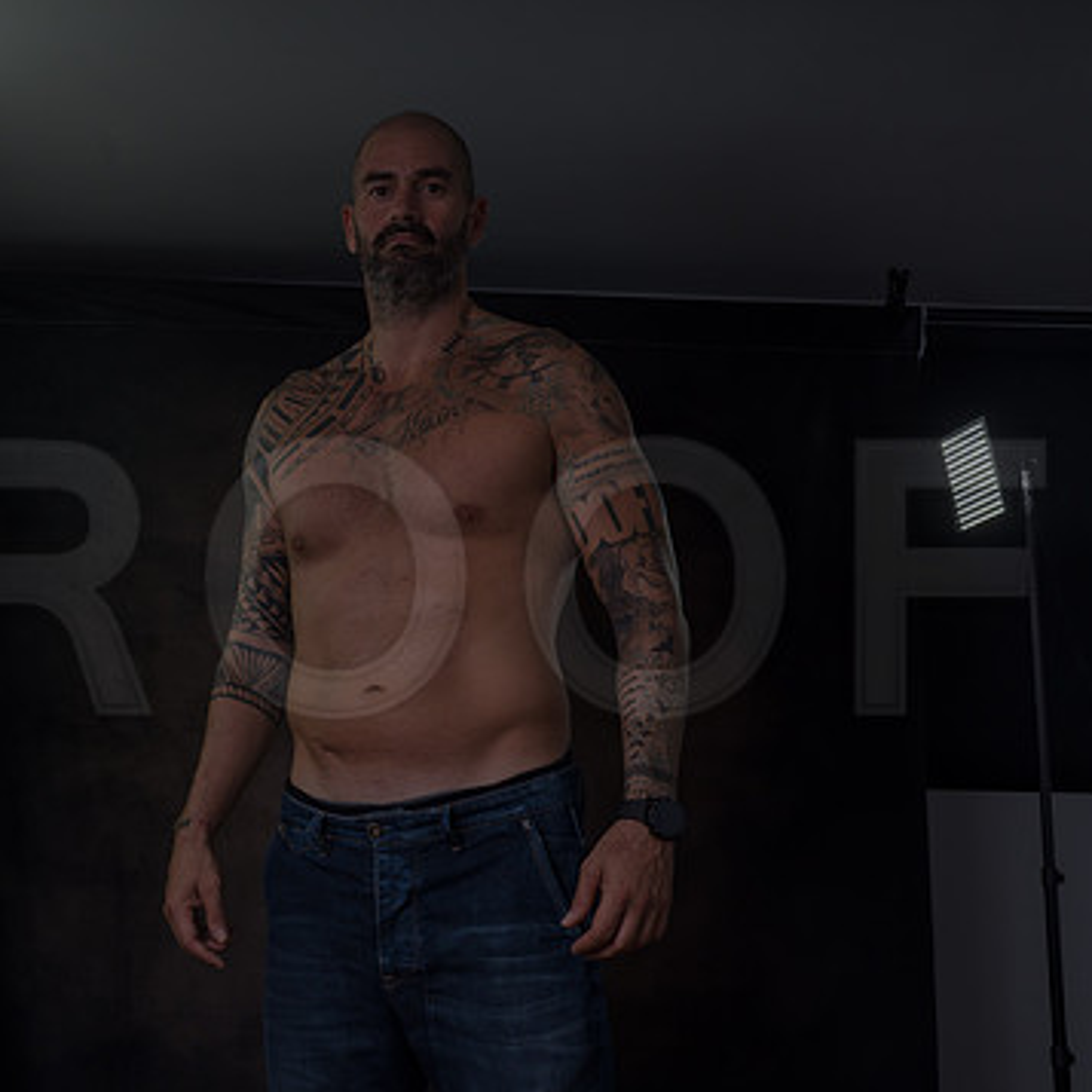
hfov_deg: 41.0
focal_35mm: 40
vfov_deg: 41.8
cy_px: 586
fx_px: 1428
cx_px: 312
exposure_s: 1/200
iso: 80
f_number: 9
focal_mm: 29
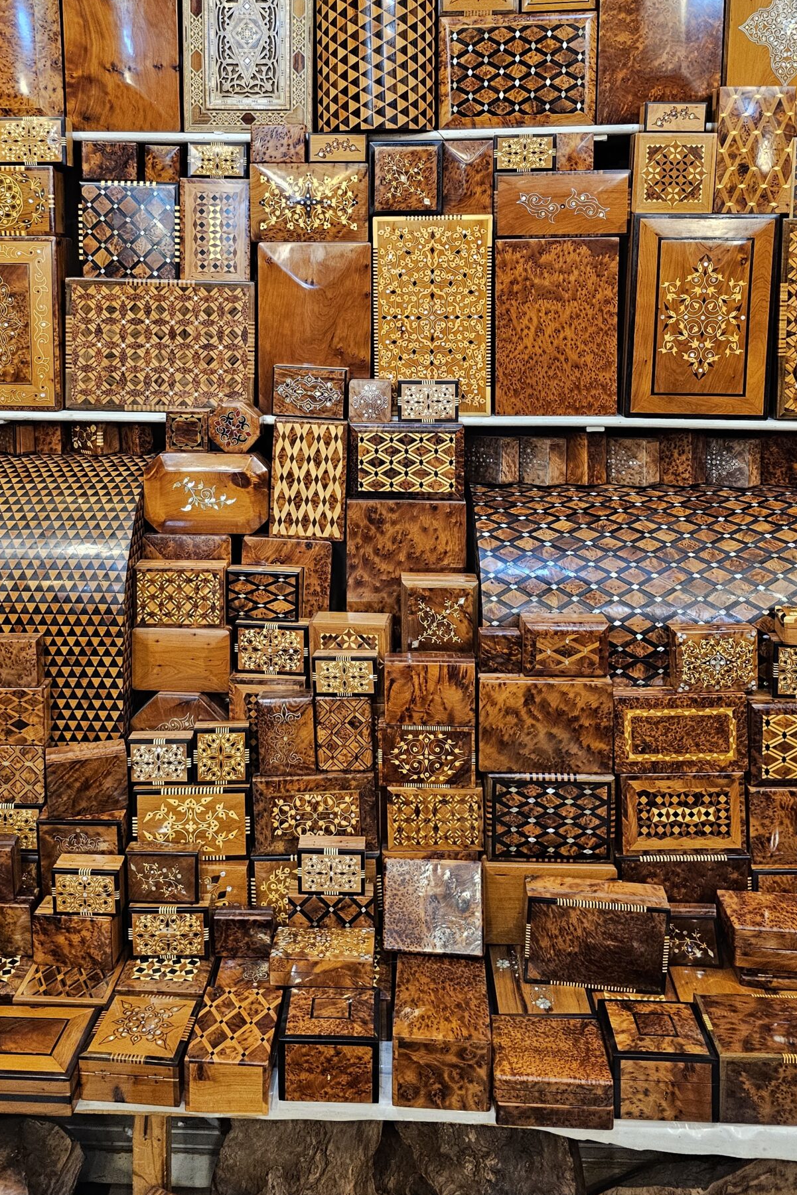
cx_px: 324
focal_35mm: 34
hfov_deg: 38.8
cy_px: 386
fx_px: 1129
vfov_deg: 54.5
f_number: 1.7
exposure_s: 1/100
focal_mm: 6.3
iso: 500
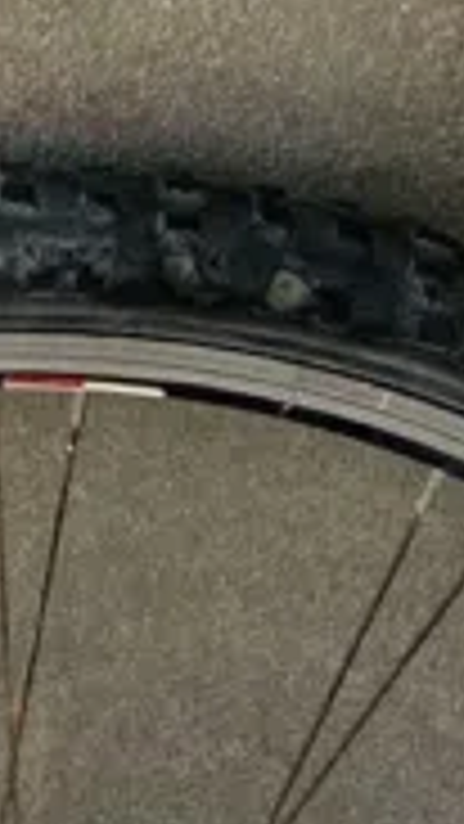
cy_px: 662
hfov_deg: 12.0
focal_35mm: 99
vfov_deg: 21.3
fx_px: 2164
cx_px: -95
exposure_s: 1/286
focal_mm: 4.25
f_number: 1.8
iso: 32
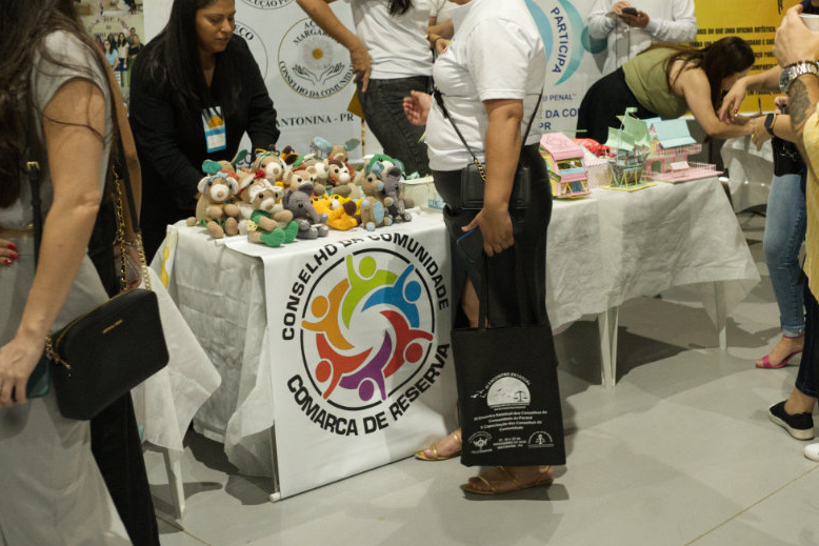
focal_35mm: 54
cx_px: 507
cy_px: 211
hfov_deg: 36.7
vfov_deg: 25.0
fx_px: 1229
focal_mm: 35
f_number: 4
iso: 8000
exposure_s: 1/100
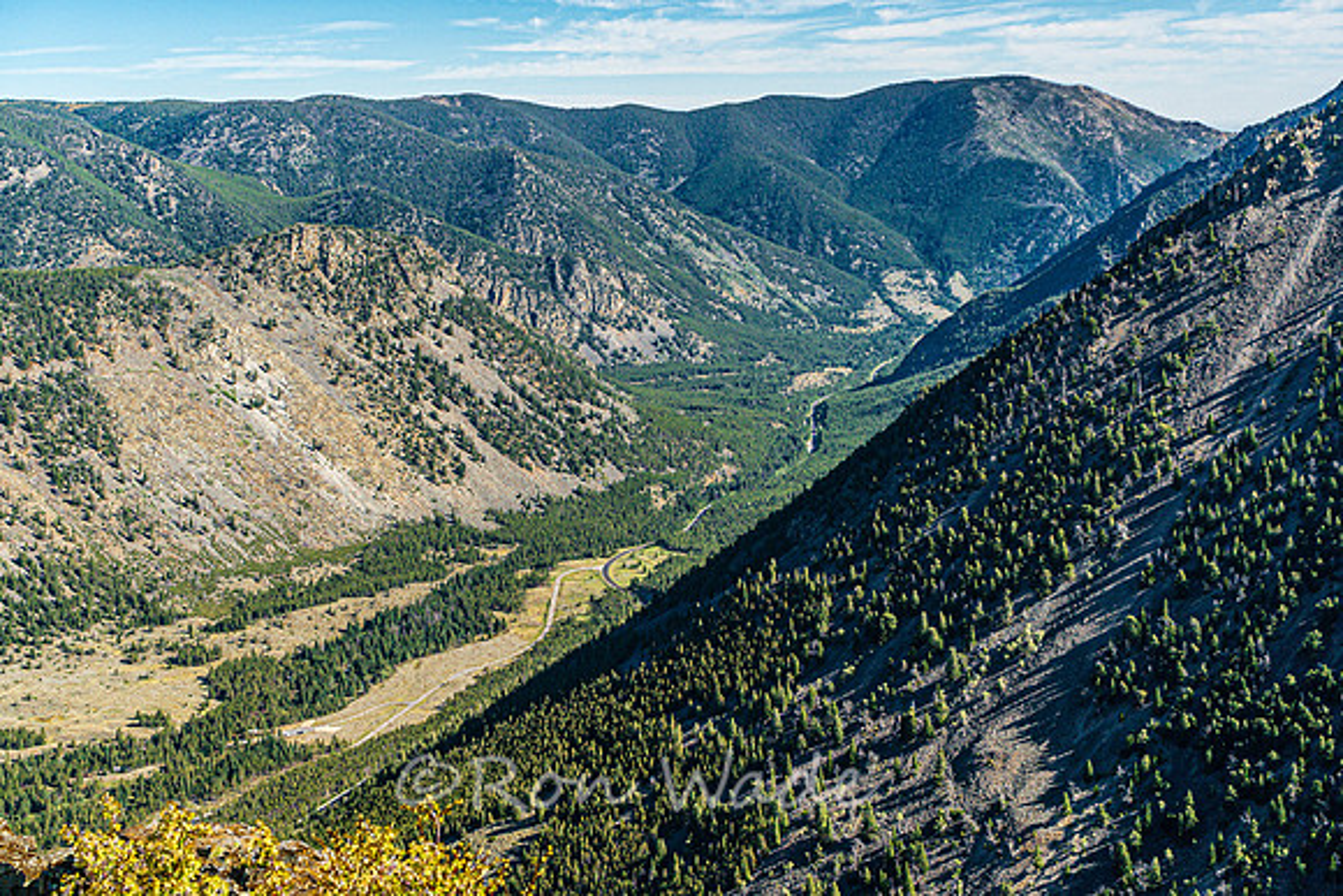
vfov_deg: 31.9
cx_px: 672
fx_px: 1567
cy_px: 448
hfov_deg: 46.4
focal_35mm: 42
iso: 400
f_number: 10
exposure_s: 1/640
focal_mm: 42
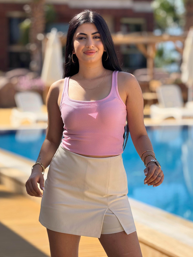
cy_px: 127
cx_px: 95
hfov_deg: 12.1
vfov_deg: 16.2
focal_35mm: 122
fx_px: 907
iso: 50
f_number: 2.8
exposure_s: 1/784
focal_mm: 15.66
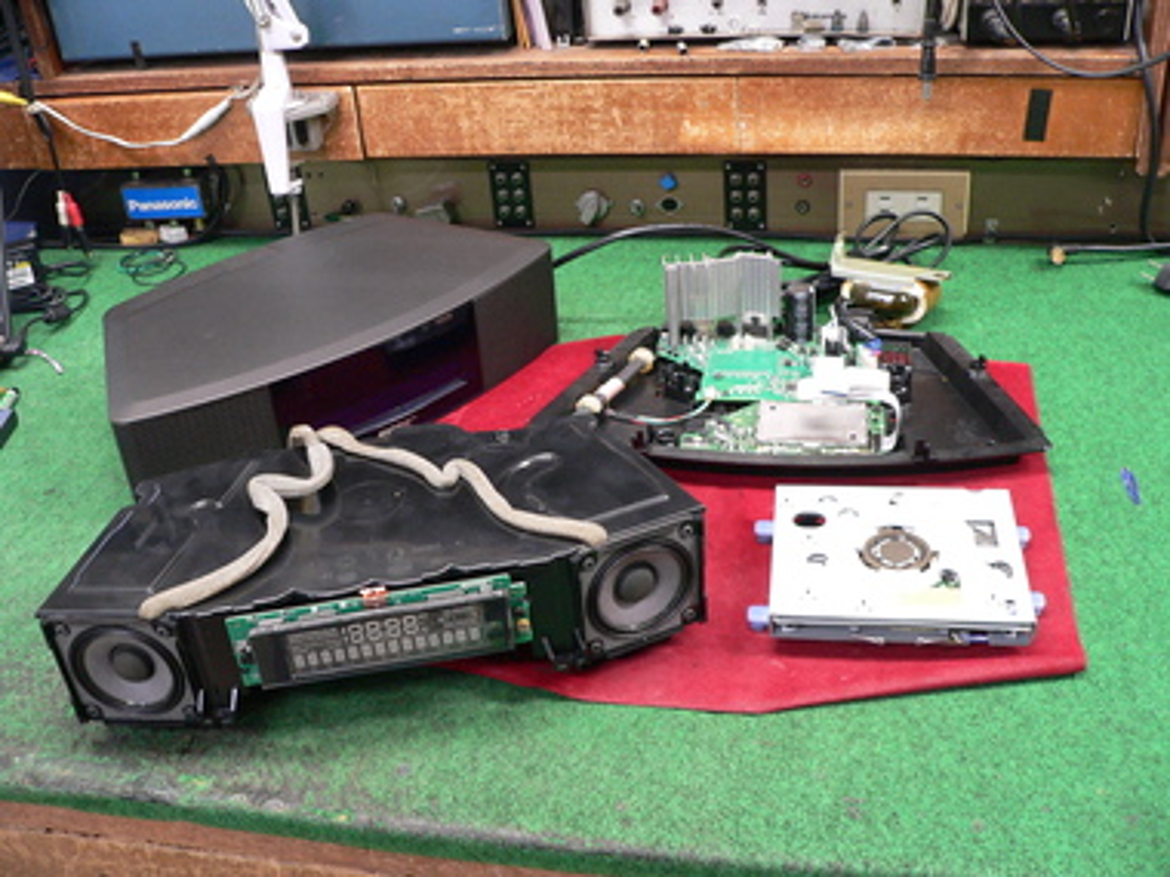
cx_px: 585
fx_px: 1217
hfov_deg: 51.4
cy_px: 438
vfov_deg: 39.7
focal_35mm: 36
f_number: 2.8
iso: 200
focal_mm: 6
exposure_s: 1/8
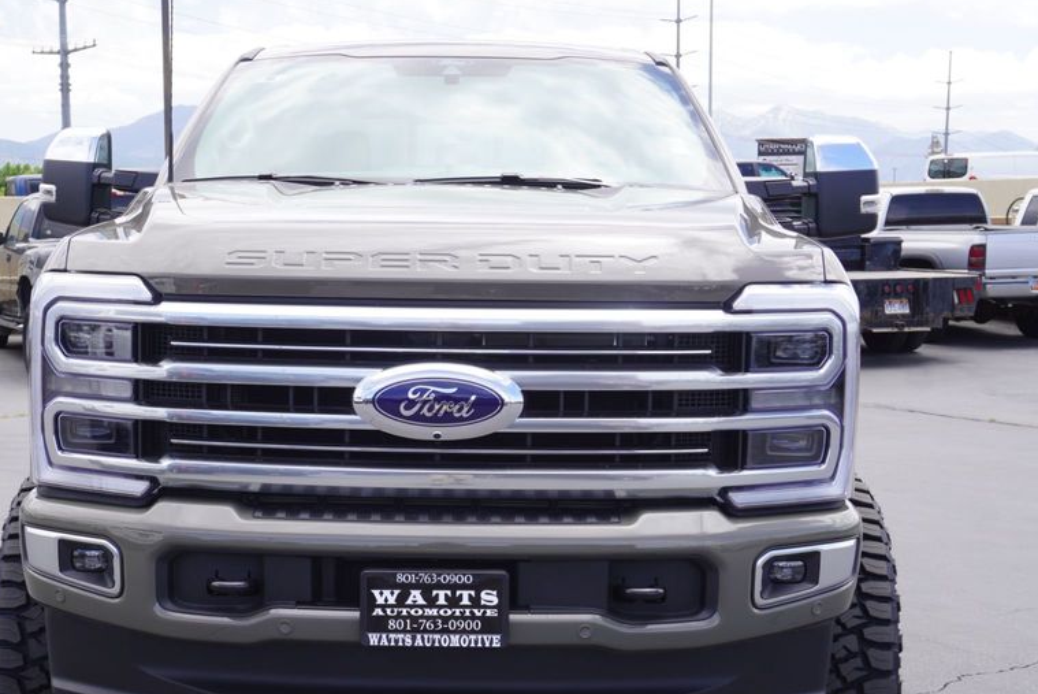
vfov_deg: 24.7
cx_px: 405
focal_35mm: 55
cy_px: 452
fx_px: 1577
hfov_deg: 36.3
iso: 100
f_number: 8
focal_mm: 27
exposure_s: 1/100
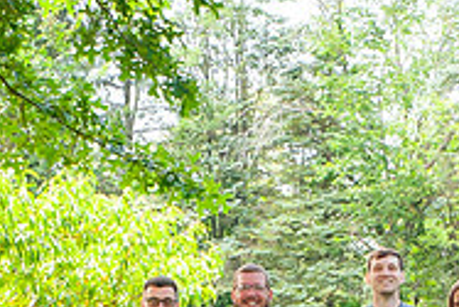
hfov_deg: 8.9
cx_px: 322
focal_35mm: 232
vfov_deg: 5.9
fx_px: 2960
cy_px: 448
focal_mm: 48
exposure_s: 1/160
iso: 800
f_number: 14
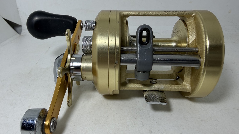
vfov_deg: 42.9
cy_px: 65
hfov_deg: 69.8
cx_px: 122
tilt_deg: -24.8
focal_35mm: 27
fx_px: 171
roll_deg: +0.8
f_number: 2.2
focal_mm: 2.22
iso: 25
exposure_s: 1/100
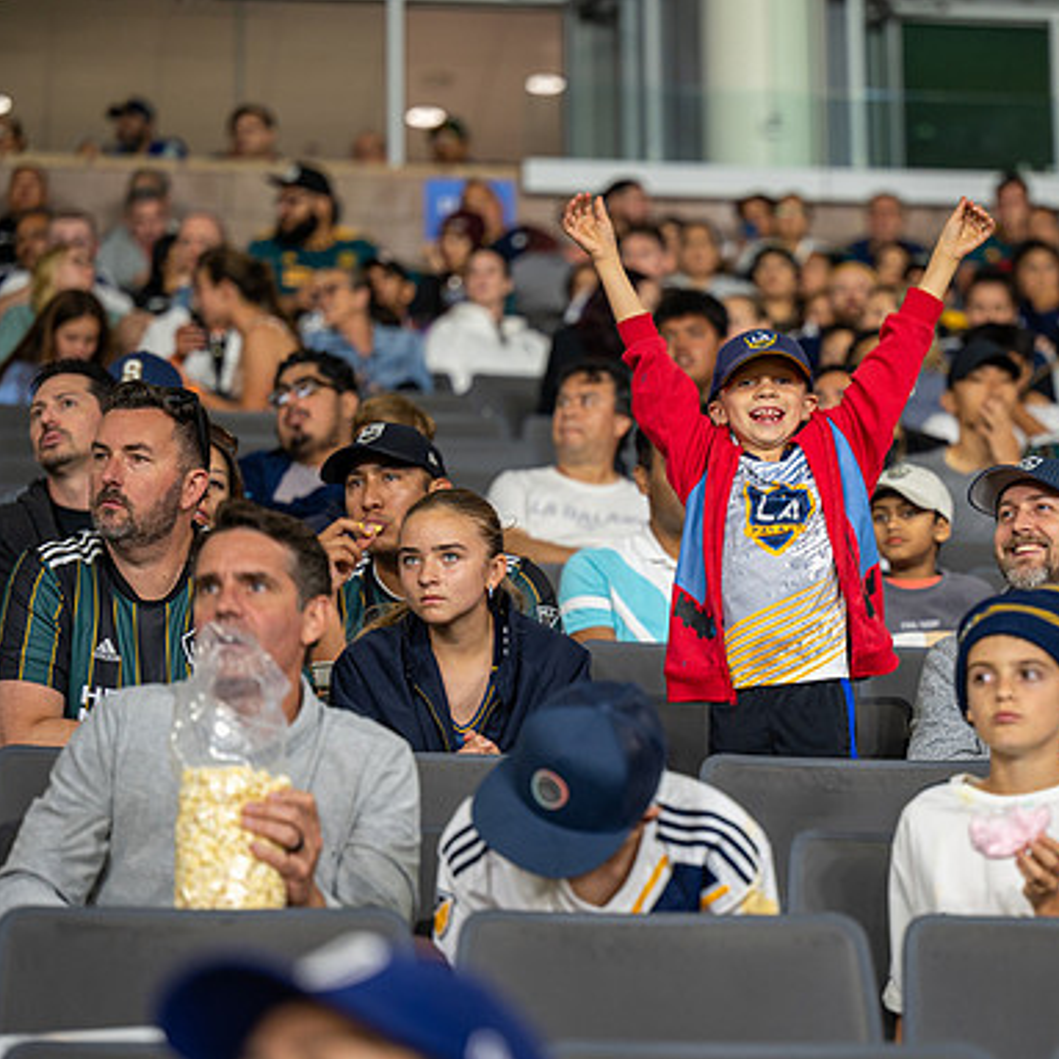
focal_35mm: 148
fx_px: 5123
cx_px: 774
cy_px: 531
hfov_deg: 11.8
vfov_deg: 11.8
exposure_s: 1/200
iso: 1000
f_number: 2.8
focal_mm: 115
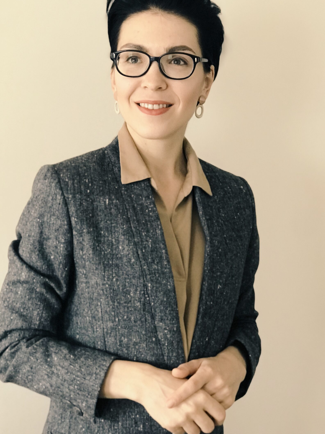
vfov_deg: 28.1
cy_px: 188
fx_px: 864
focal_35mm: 69
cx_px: 157
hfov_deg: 21.3
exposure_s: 1/50
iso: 320
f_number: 2.8
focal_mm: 6.6
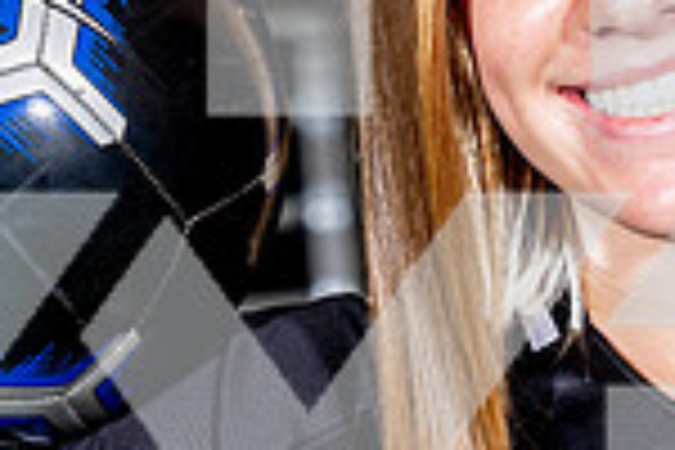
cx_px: 426
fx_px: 4631
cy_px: 454
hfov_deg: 8.3
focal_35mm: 247
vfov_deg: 5.5
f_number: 5
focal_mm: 55
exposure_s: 1/125
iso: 100
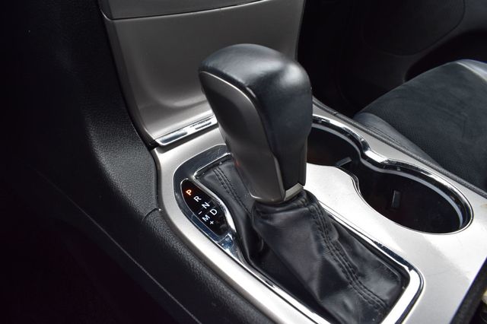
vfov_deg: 47.9
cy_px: 162
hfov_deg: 67.4
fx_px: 365
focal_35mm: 27
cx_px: 244
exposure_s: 1/80
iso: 400
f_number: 9
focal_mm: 18
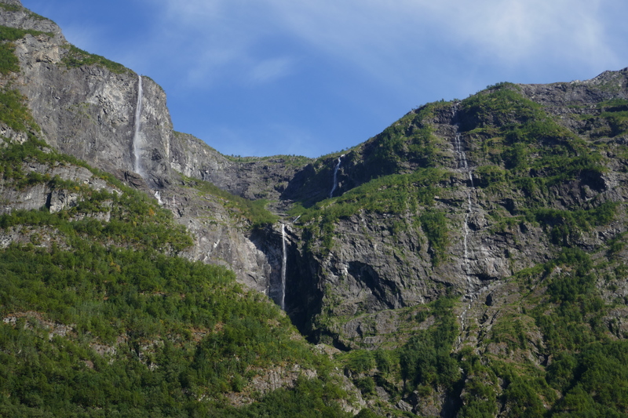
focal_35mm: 54
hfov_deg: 36.9
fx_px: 942
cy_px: 209
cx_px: 314
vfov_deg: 25.0
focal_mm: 19.6
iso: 125
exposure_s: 1/800
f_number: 4.2
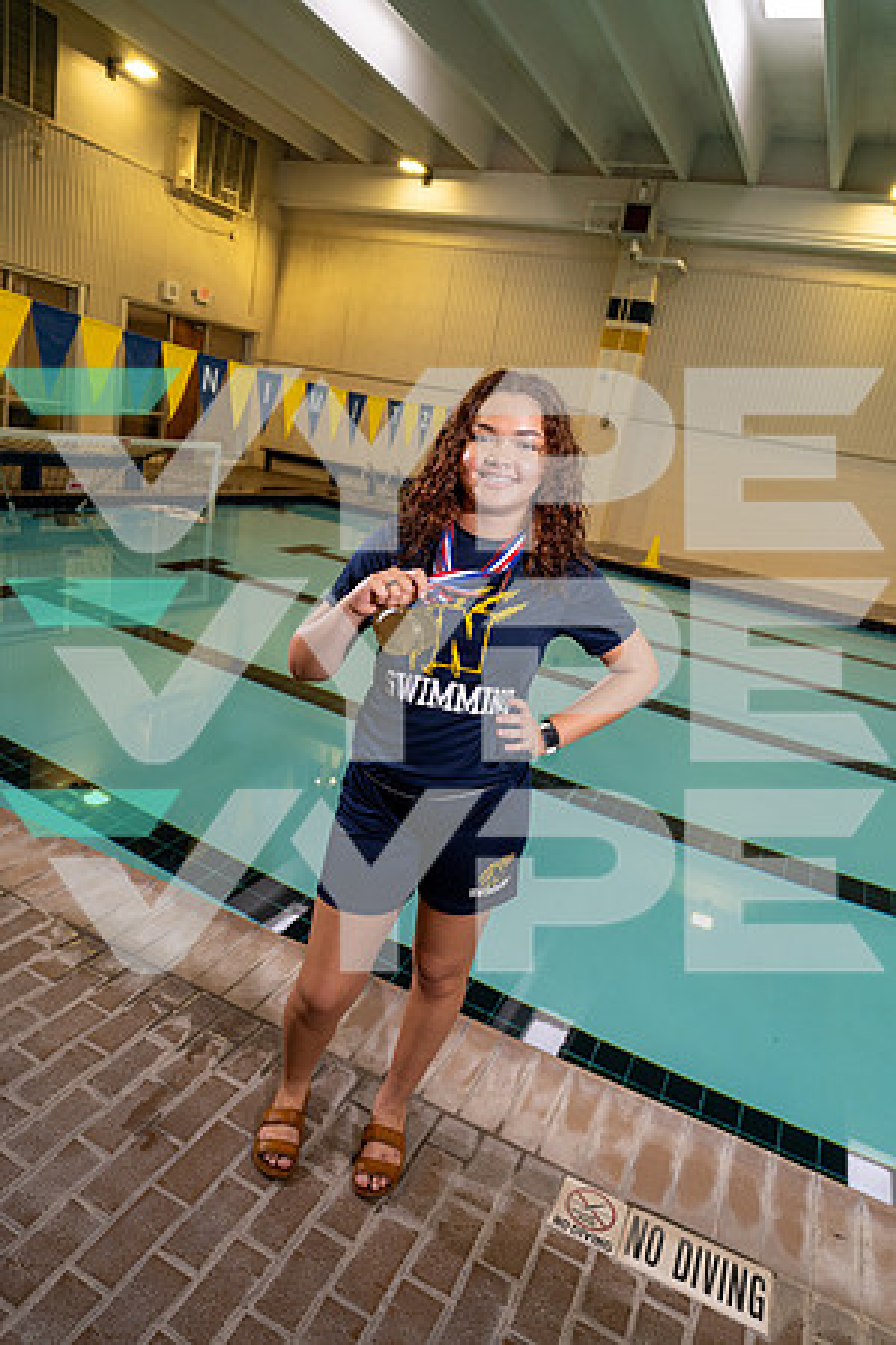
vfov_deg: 73.7
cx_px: 448
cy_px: 672
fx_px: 896
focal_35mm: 24
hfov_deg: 53.1
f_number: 4
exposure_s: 1/250
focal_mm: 24
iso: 800
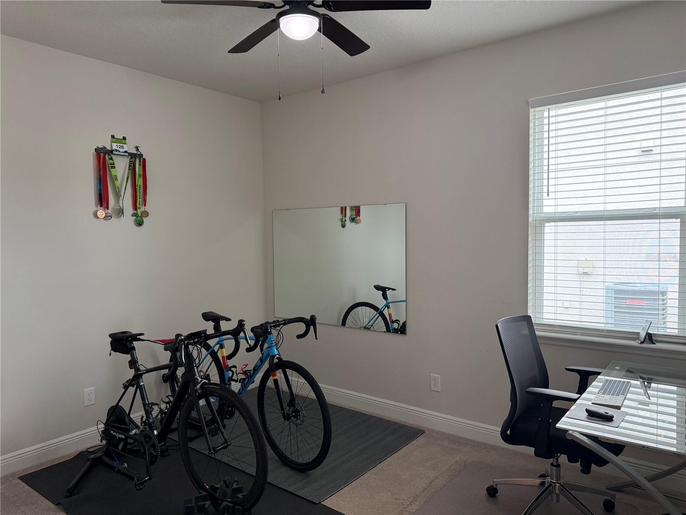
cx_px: 343
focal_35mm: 24
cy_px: 258
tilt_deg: -2.3
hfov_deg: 71.6
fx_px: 476
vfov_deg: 56.8
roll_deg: +0.7
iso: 200
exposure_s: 1/121
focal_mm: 6.76
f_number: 1.78
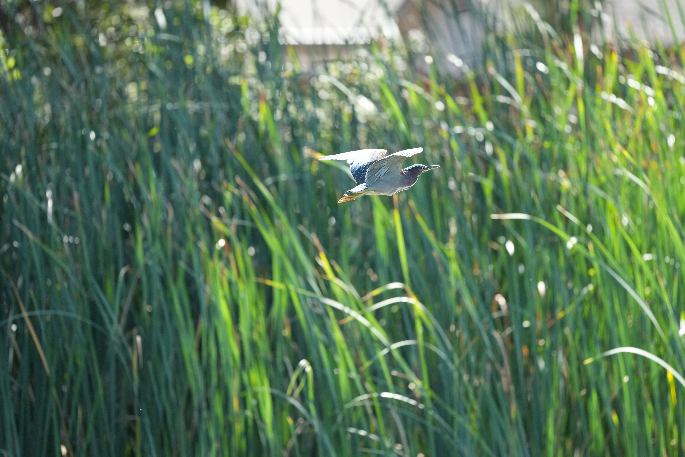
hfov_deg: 5.2
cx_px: 342
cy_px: 228
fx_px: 7611
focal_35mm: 400
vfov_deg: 3.4
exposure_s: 1/2500
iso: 3200
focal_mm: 400
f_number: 4.5
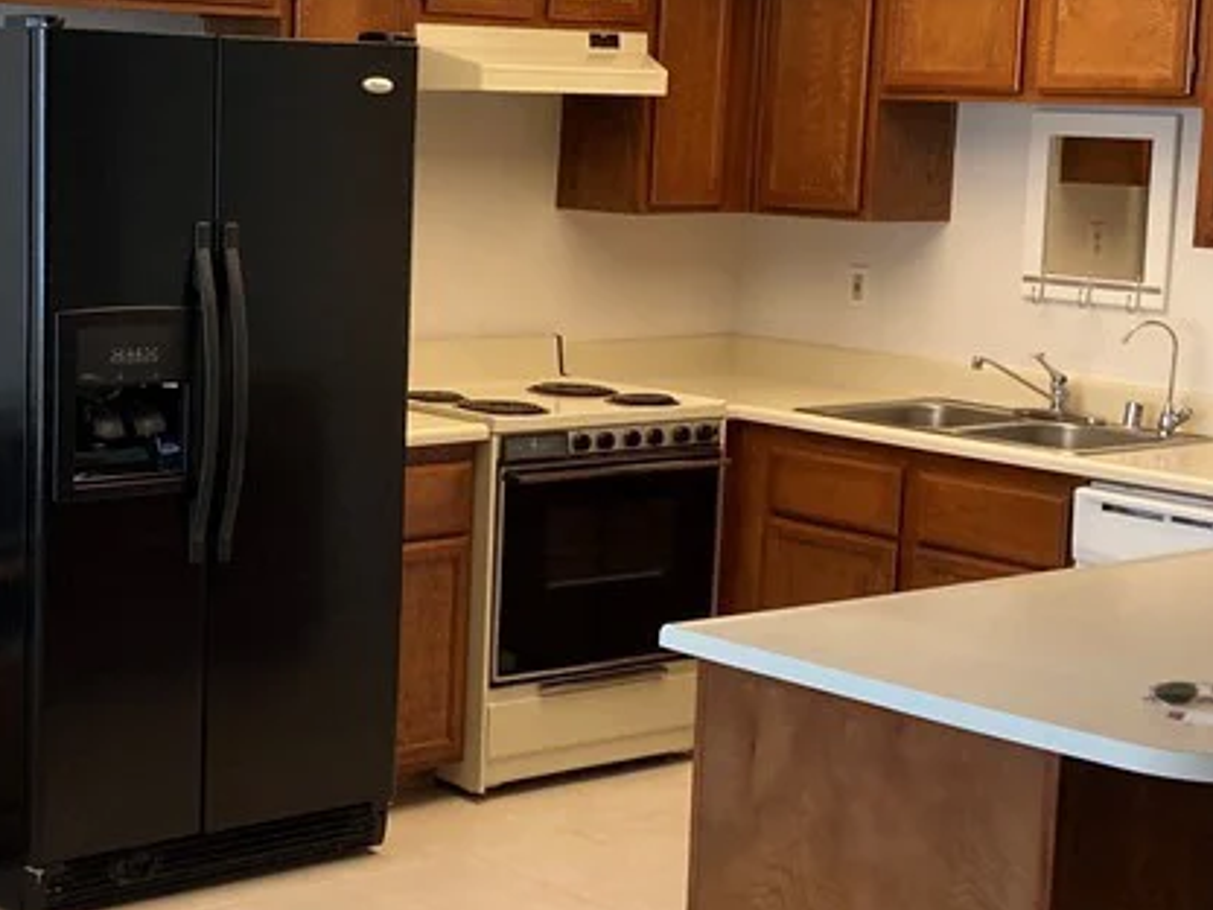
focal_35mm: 69
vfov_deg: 21.3
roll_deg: -1.4
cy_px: 458
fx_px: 2418
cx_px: 309
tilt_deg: -8.5
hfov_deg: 27.8
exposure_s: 1/60
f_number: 1.8
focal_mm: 3.99
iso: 50
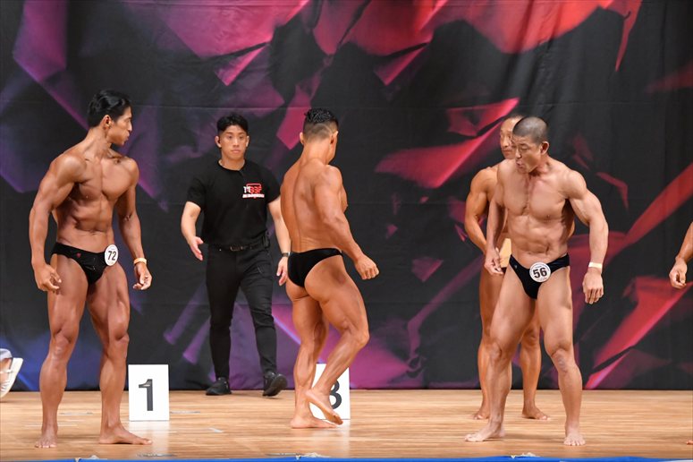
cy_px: 231
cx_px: 346
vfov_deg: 6.1
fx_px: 4329
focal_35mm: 225
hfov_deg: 9.2
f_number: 5.6
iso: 7200
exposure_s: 1/400
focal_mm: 150
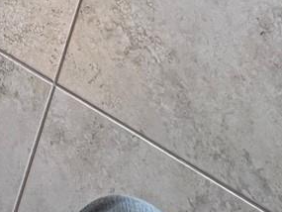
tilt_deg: -48.8
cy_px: -374
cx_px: -75
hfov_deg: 23.8
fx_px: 595
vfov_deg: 12.4
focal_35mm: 73
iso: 125
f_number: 1.8
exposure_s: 1/120
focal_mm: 1.57
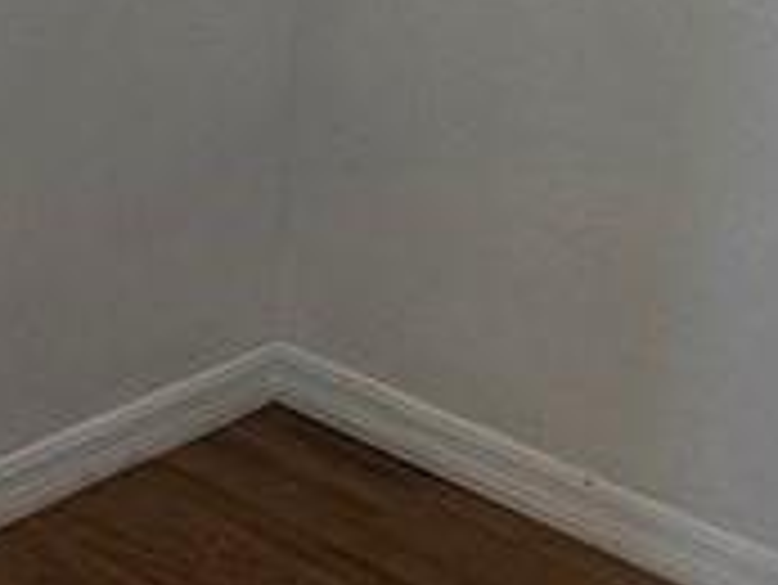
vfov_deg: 18.1
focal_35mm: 77
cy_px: -130
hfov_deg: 21.3
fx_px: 1732
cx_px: -387
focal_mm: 2.2
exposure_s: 1/60
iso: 64
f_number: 2.2
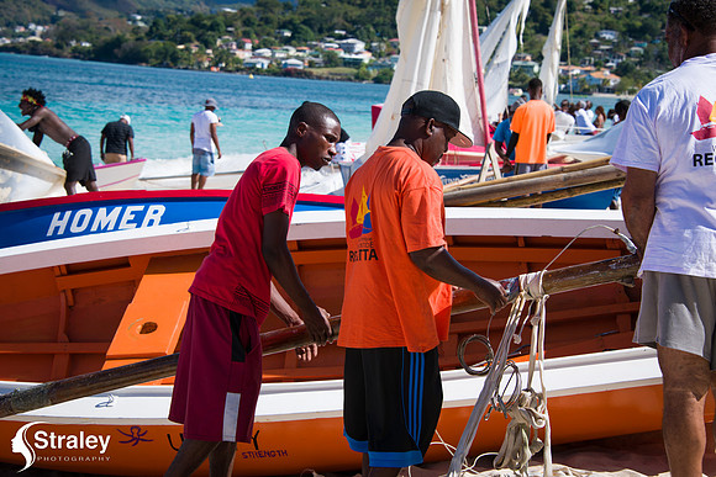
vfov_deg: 16.1
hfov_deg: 23.9
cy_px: 238
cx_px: 358
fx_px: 1691
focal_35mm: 85
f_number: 9
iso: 110
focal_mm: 85
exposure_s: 1/320
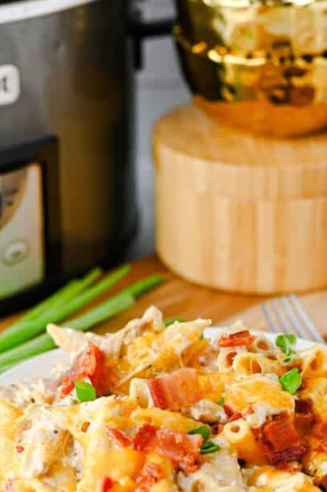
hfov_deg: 14.4
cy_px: 346
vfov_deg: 21.4
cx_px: 206
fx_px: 1297
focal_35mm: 95
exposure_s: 1/80
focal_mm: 50
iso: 280
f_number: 4.5
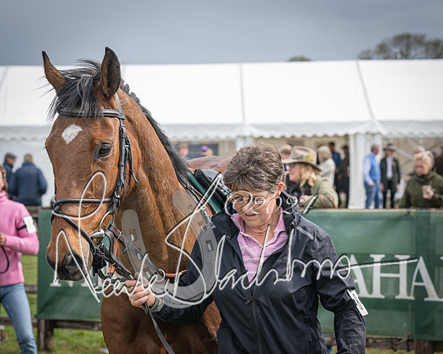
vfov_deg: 12.0
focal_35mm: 128
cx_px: 266
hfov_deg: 15.0
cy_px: 177
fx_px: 1683
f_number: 5
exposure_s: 1/1000
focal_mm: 76
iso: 400
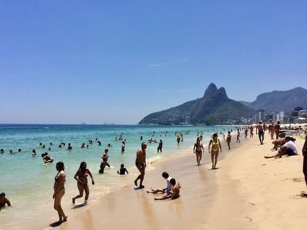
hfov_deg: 61.6
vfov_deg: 48.3
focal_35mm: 29
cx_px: 154
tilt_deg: +2.1
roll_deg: -0.8
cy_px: 115
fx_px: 257
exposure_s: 1/4566
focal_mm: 4.15
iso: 32
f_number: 2.2
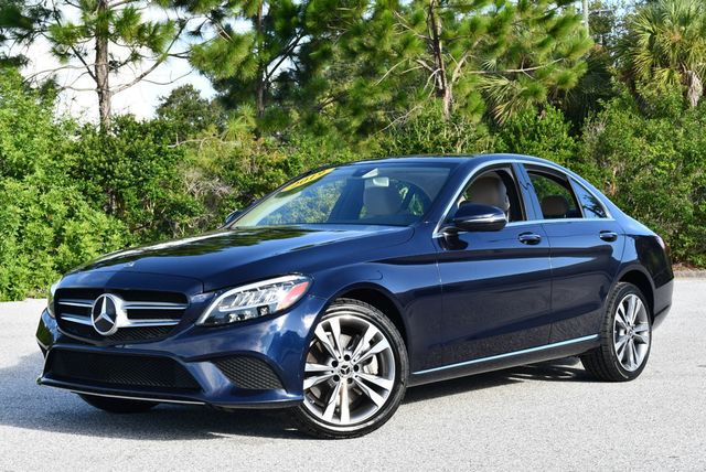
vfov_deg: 22.7
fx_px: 1178
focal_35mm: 60
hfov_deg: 33.4
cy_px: 236
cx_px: 353
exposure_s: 1/250
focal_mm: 30
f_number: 5.6
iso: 200
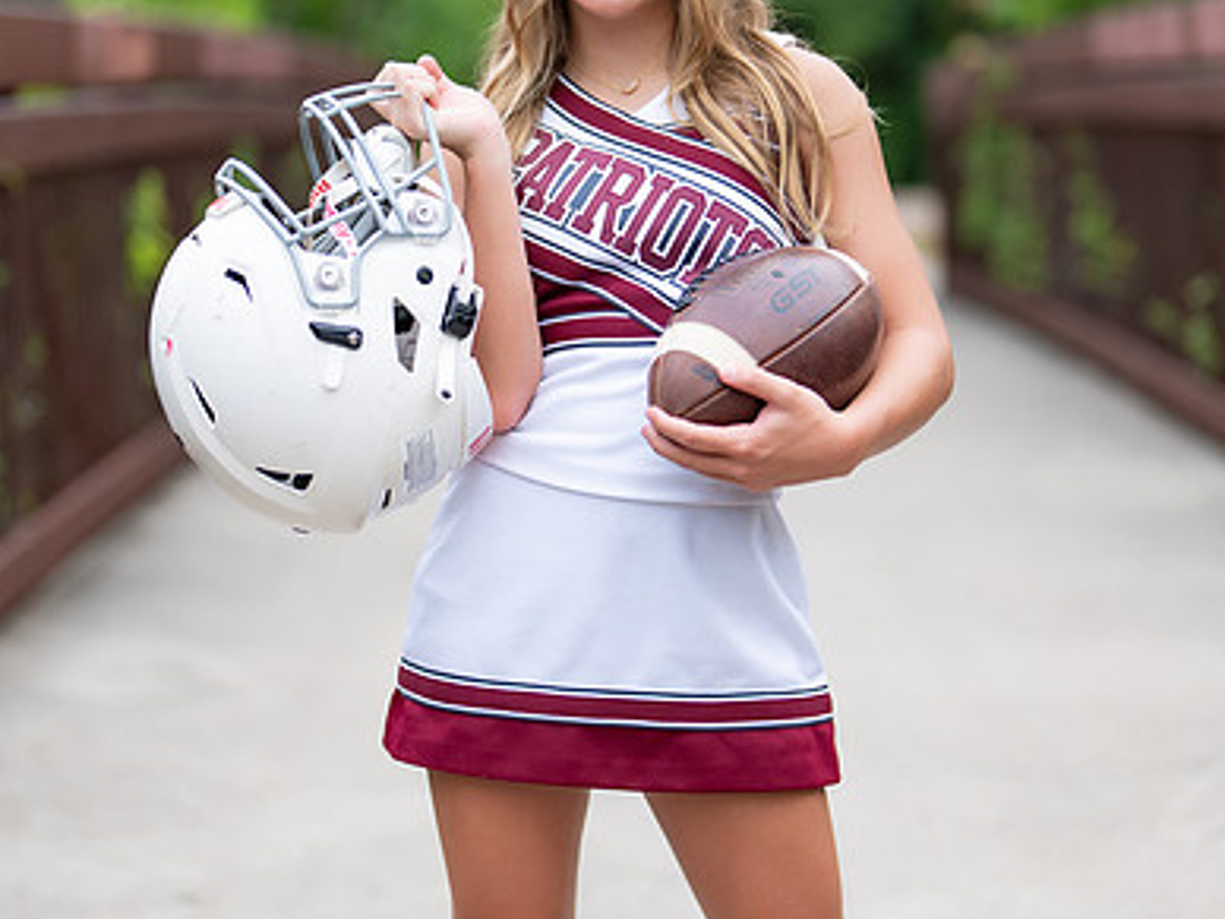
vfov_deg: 15.0
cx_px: 697
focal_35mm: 98
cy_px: 259
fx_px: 3468
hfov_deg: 20.0
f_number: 1.2
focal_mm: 50
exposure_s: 1/400
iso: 100
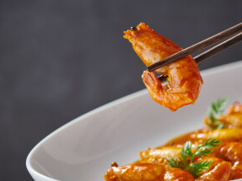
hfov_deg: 14.4
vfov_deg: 10.8
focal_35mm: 137
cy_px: 98
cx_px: 156
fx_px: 957
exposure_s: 1/125
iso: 100
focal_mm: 105
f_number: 7.1
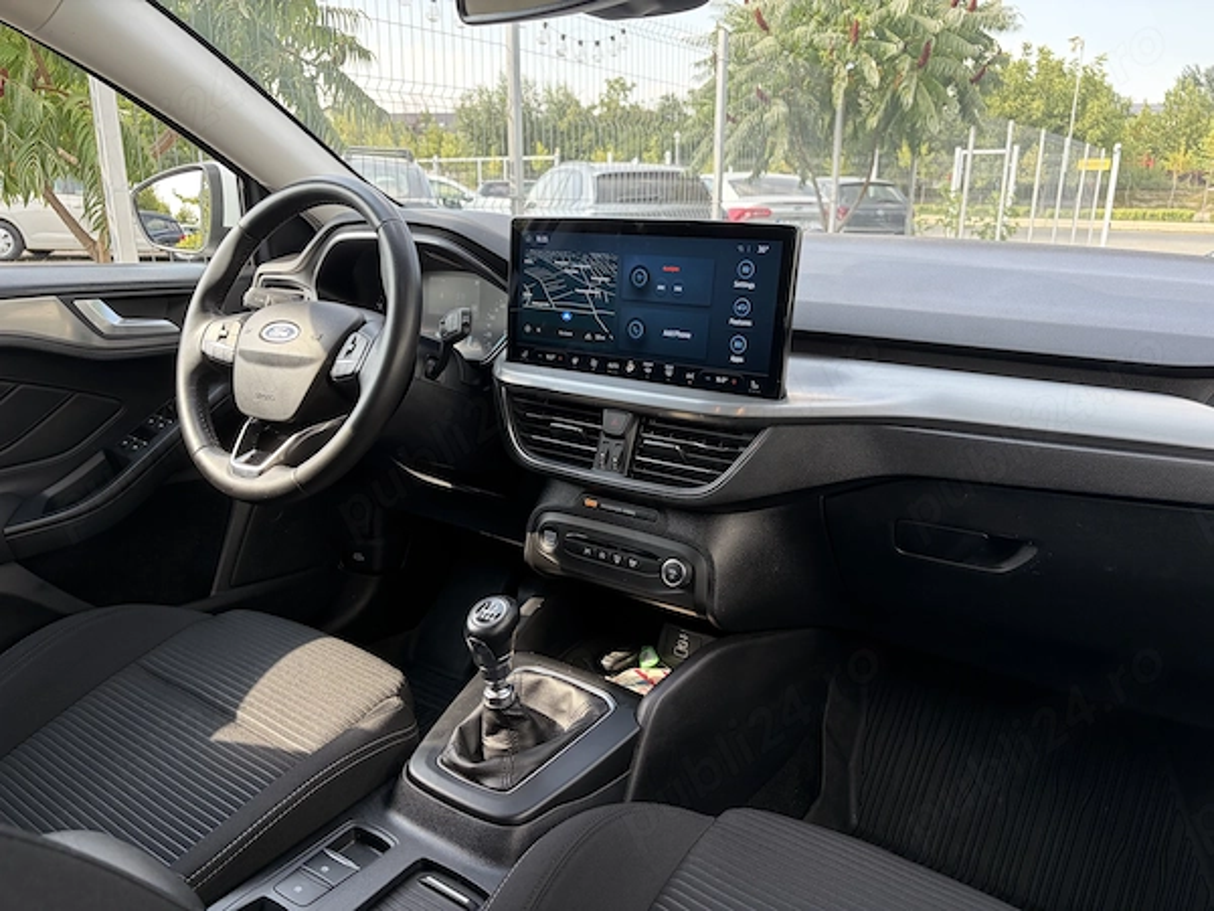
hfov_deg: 67.3
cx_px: 607
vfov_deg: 53.1
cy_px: 456
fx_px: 912
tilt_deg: -16.5
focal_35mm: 26
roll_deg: +0.0
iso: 50
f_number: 1.6
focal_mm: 5.96
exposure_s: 1/171
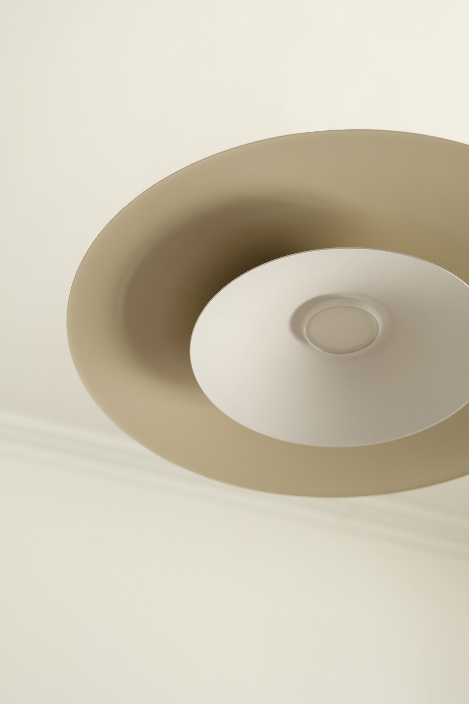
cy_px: 352
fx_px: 1094
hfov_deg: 24.2
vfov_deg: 35.6
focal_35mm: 56
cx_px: 234
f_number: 4
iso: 125
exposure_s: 1/2400
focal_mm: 37.6
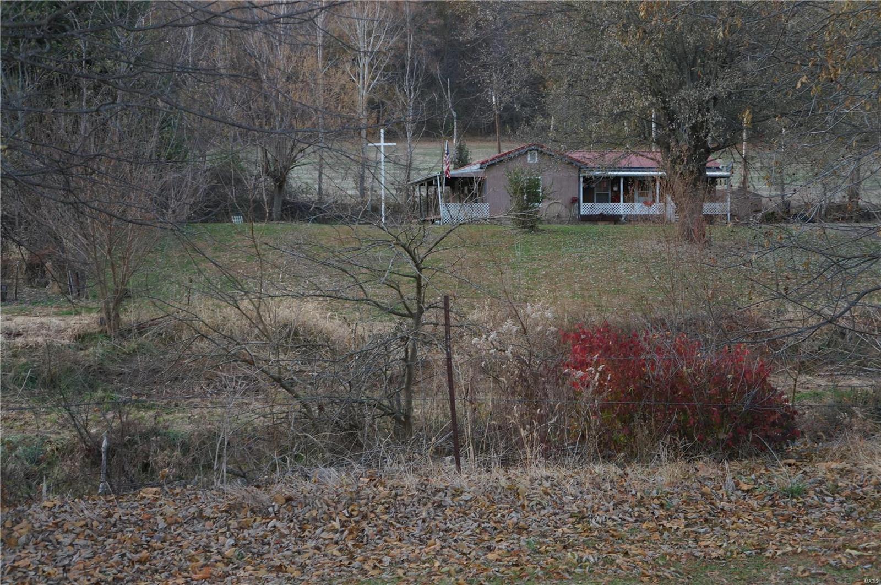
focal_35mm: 54
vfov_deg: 25.0
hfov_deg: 36.9
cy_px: 292
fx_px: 1320
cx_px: 440
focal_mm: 36
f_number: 4.5
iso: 500
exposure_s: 1/160
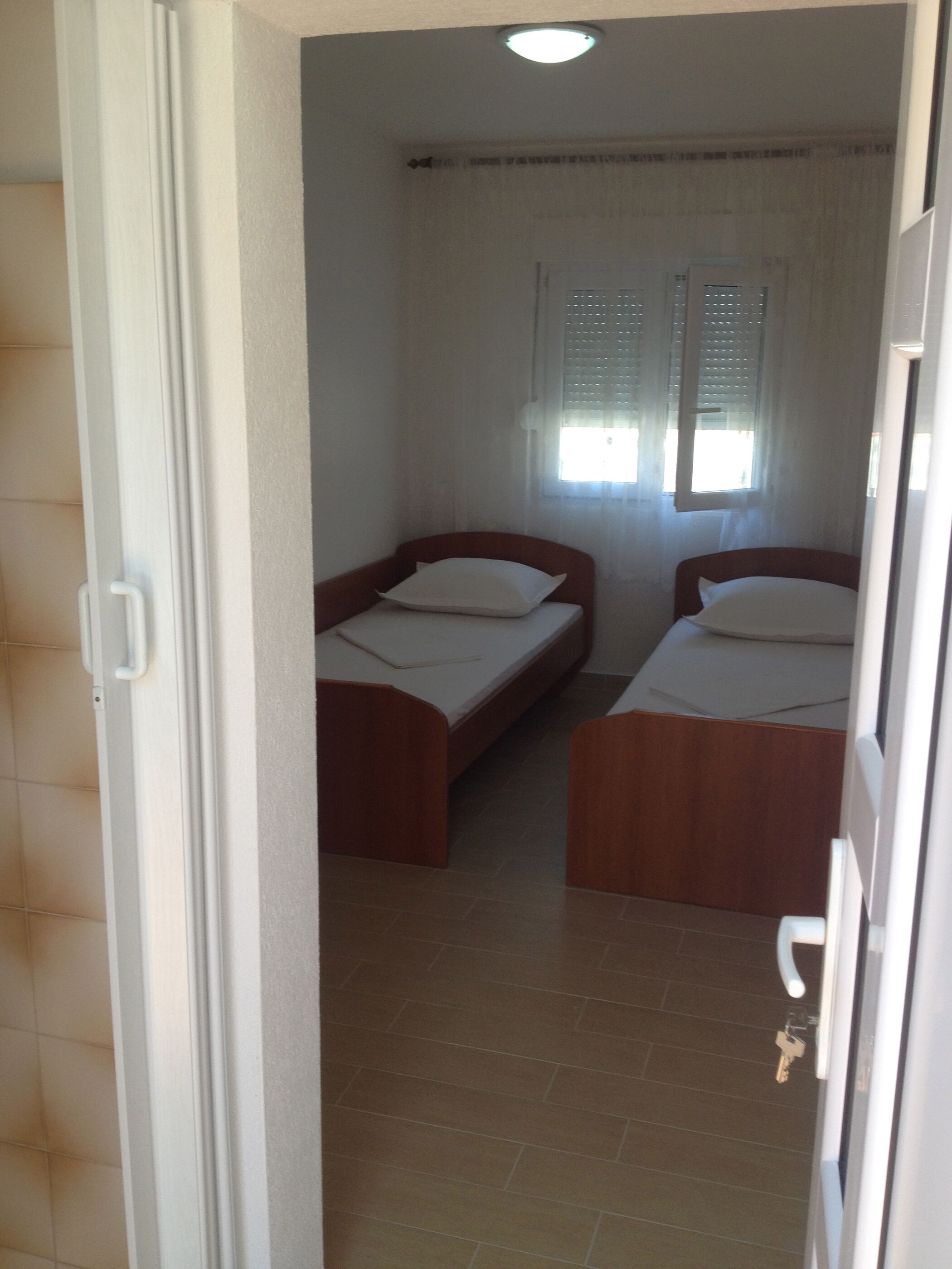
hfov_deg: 40.7
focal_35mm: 35
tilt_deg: -16.3
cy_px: 634
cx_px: 476
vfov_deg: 52.6
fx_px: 1283
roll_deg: -0.3
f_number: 2.4
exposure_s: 1/120
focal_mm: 4.28
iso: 50
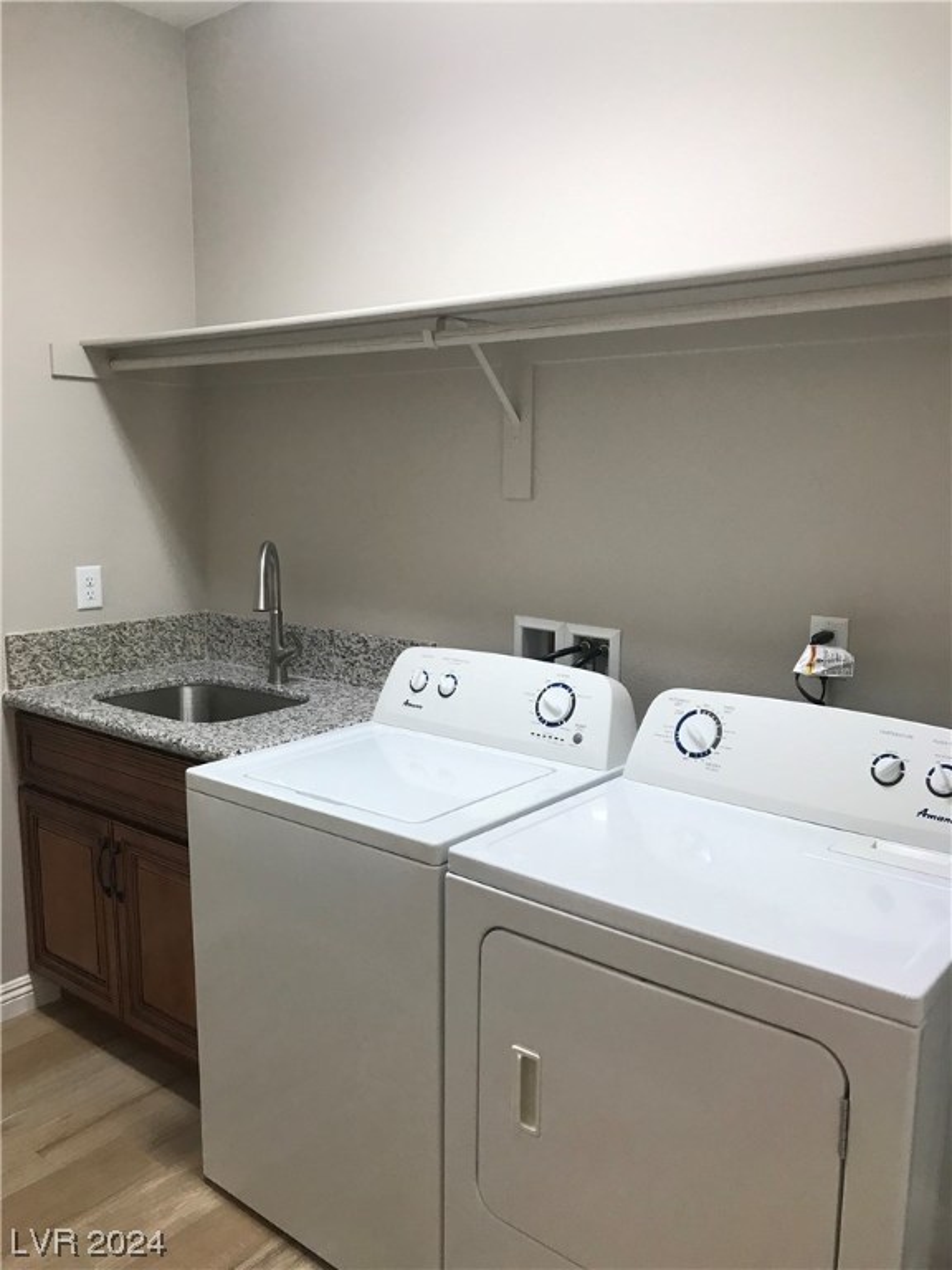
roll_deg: -0.5
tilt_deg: -8.5
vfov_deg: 63.4
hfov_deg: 49.7
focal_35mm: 28
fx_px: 1027
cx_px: 476
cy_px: 635
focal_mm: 3.99
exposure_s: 1/30
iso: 25
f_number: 1.8
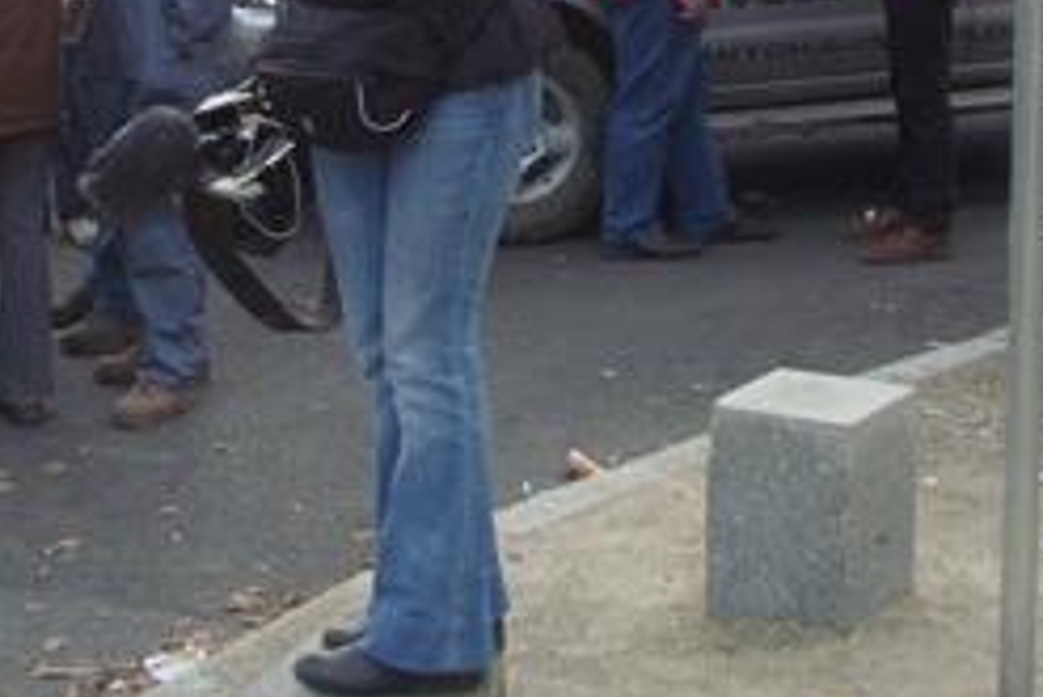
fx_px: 2812
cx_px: 600
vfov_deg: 13.6
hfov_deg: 21.0
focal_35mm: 97
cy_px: -194
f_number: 3.5
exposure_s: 1/90
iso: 80
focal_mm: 6
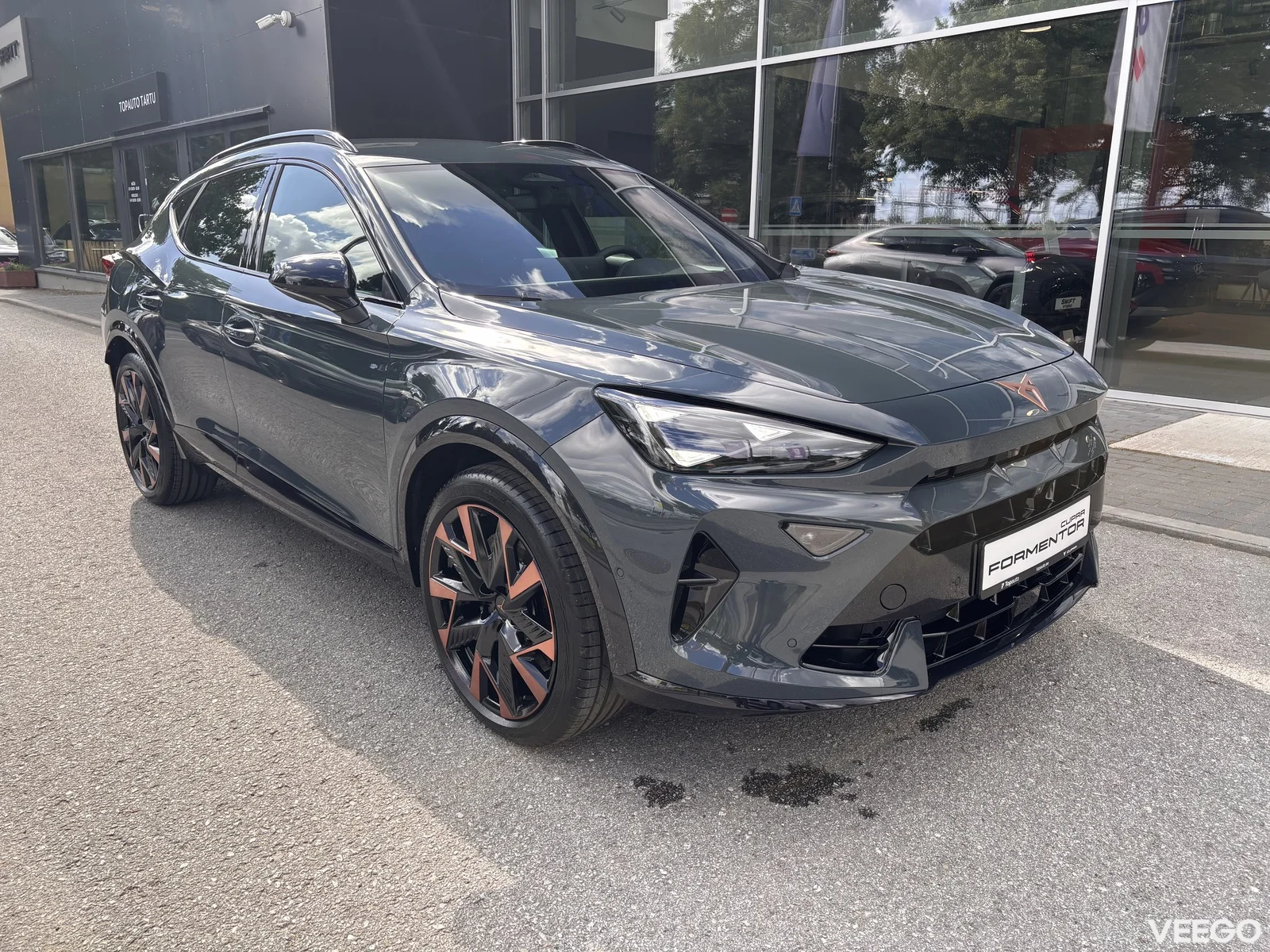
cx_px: 635
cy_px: 476
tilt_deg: -12.9
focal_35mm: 26
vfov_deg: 53.1
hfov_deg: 67.3
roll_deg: -0.9
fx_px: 954
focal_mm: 5.96
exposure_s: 1/666
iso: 50
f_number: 1.6
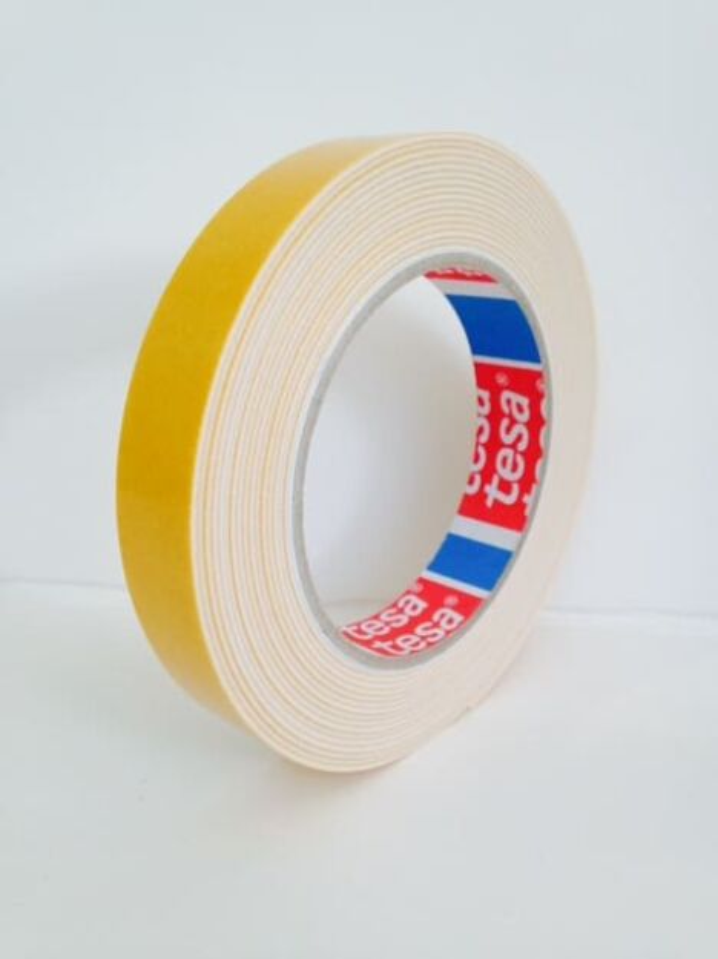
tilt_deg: -15.0
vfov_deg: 55.4
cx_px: 359
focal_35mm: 33
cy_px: 480
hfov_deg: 42.9
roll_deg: +0.4
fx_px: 914
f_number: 2.4
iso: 50
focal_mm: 4.12
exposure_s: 1/50
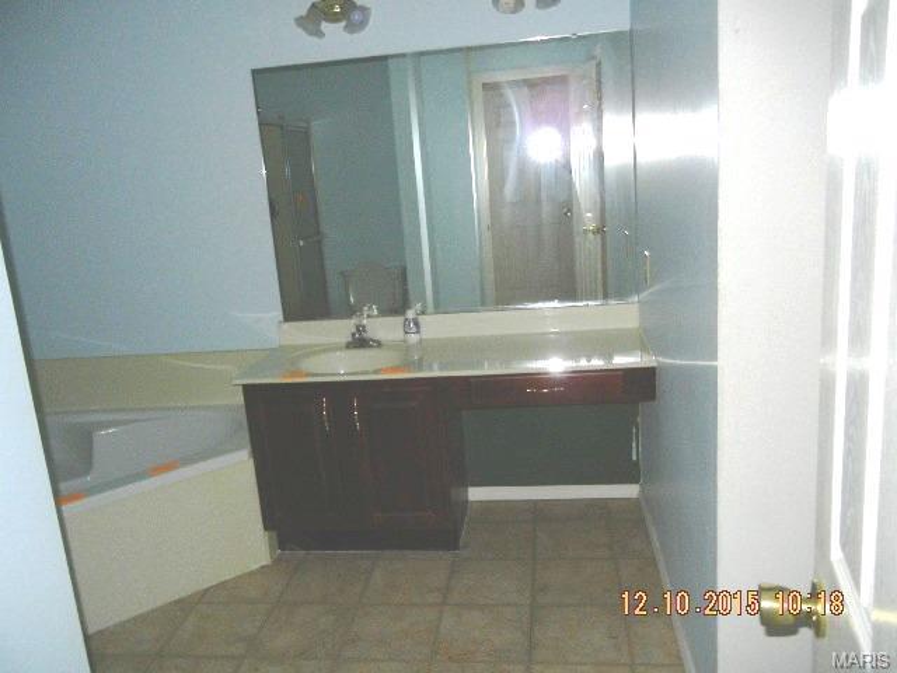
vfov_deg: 46.8
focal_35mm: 30
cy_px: 336
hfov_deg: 60.0
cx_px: 448
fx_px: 777
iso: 200
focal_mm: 5.4
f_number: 3.5
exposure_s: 1/30
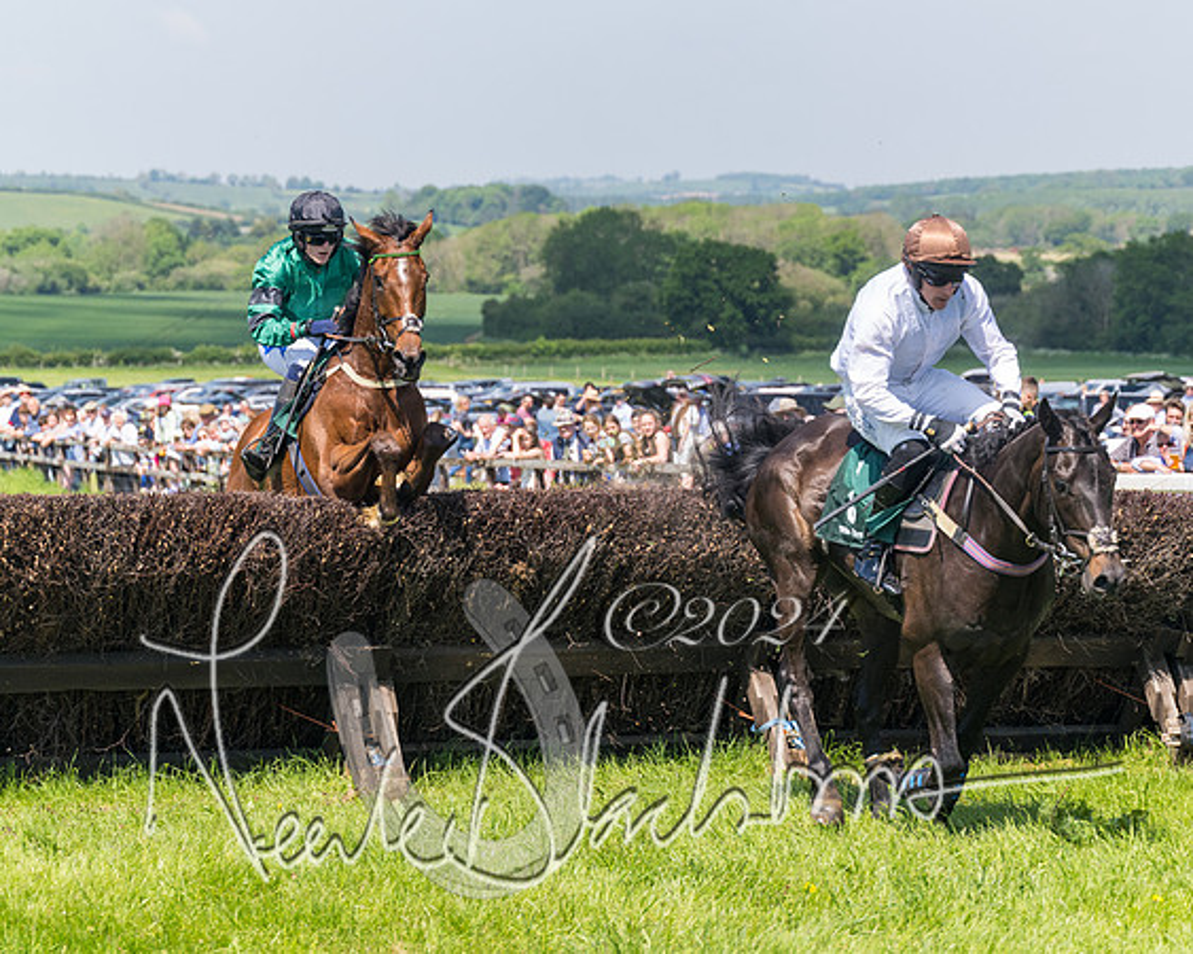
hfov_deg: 14.5
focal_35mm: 133
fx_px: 4680
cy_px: 471
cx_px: 663
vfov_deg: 11.6
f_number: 5
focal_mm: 98
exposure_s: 1/1600
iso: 400
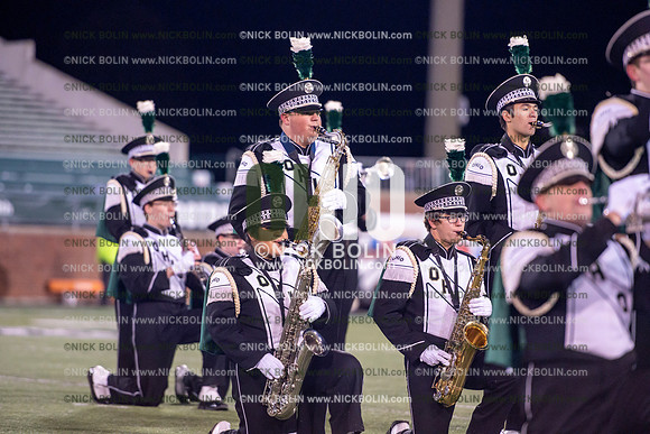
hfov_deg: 10.3
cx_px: 325
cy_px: 217
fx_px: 3612
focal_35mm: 200
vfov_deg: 6.9
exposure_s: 1/1250
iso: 2500
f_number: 2.8
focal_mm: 200
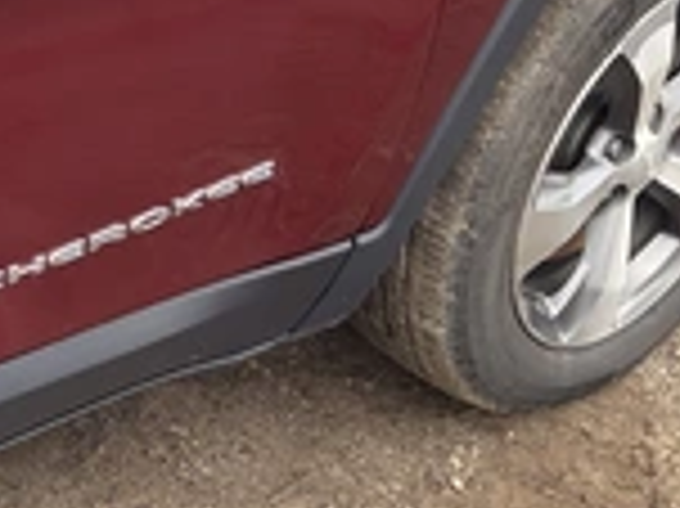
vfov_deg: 18.8
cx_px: -189
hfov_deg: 22.8
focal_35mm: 77
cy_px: 45
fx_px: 1511
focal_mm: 3
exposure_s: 1/165
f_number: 1.8
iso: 20
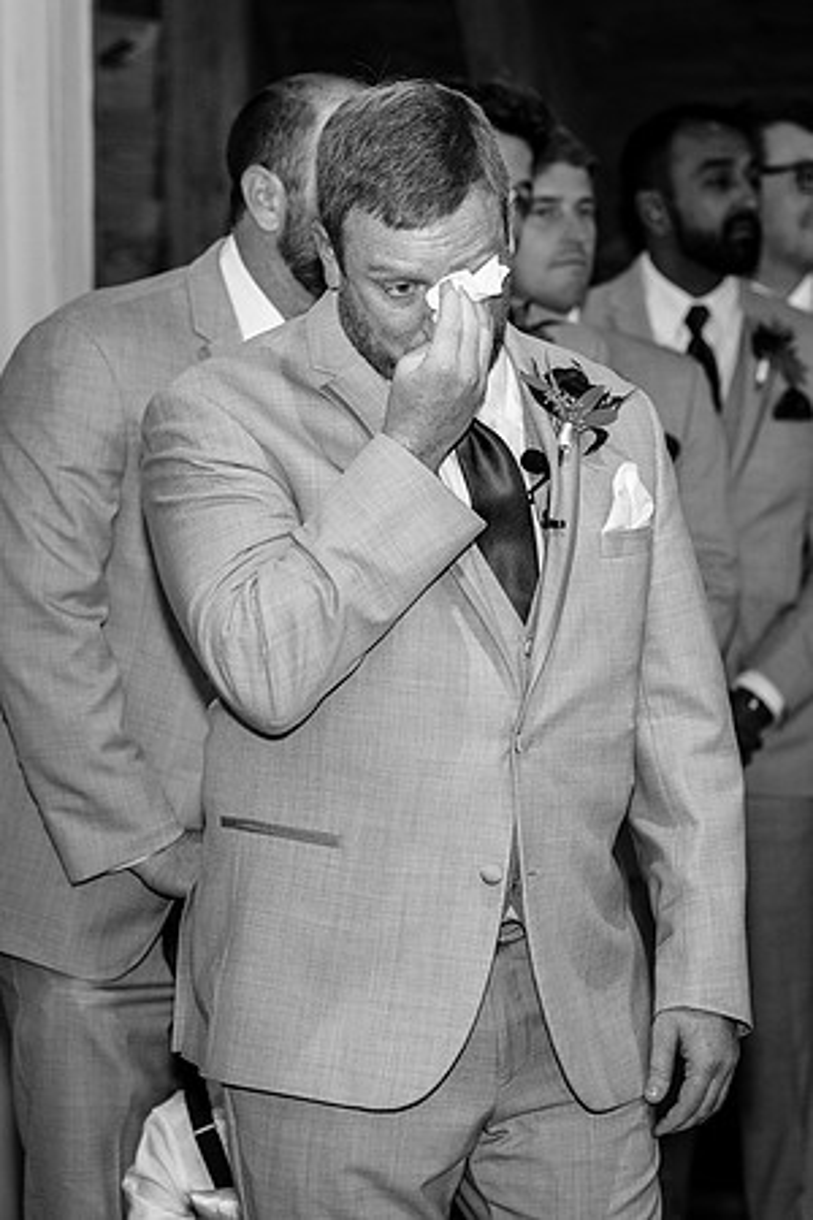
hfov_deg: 9.1
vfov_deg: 13.6
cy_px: 610
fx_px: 5132
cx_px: 453
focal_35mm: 152
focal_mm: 101
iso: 2000
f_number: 4
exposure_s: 1/250
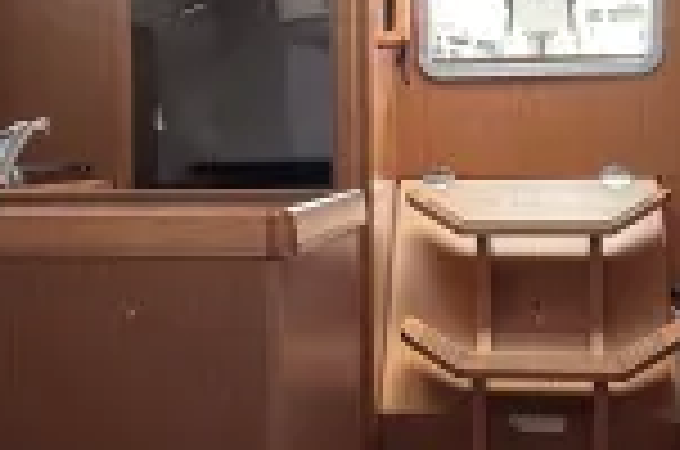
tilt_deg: -0.1
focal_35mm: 58
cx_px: 383
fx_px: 1093
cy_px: 158
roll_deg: +2.7
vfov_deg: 23.2
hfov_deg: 34.5
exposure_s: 1/99
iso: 125
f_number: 2.2
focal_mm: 2.22
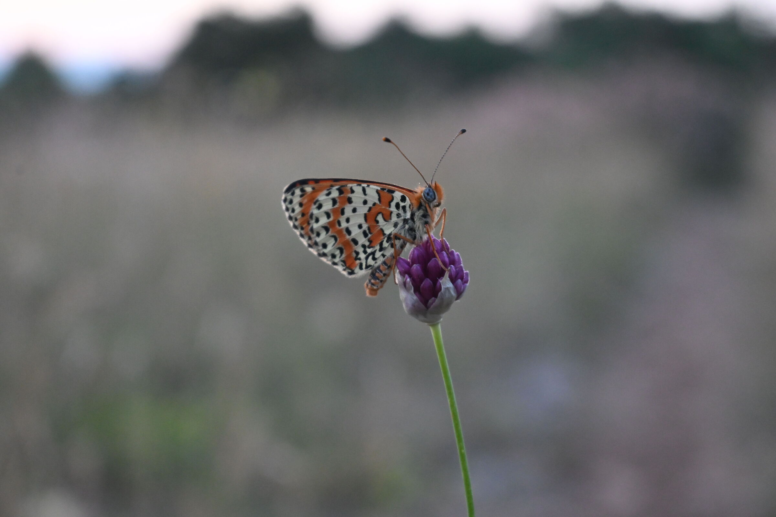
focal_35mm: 75
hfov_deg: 27.0
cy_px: 258
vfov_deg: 18.2
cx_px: 388
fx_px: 1617
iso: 2800
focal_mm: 50
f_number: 6.3
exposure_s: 1/125
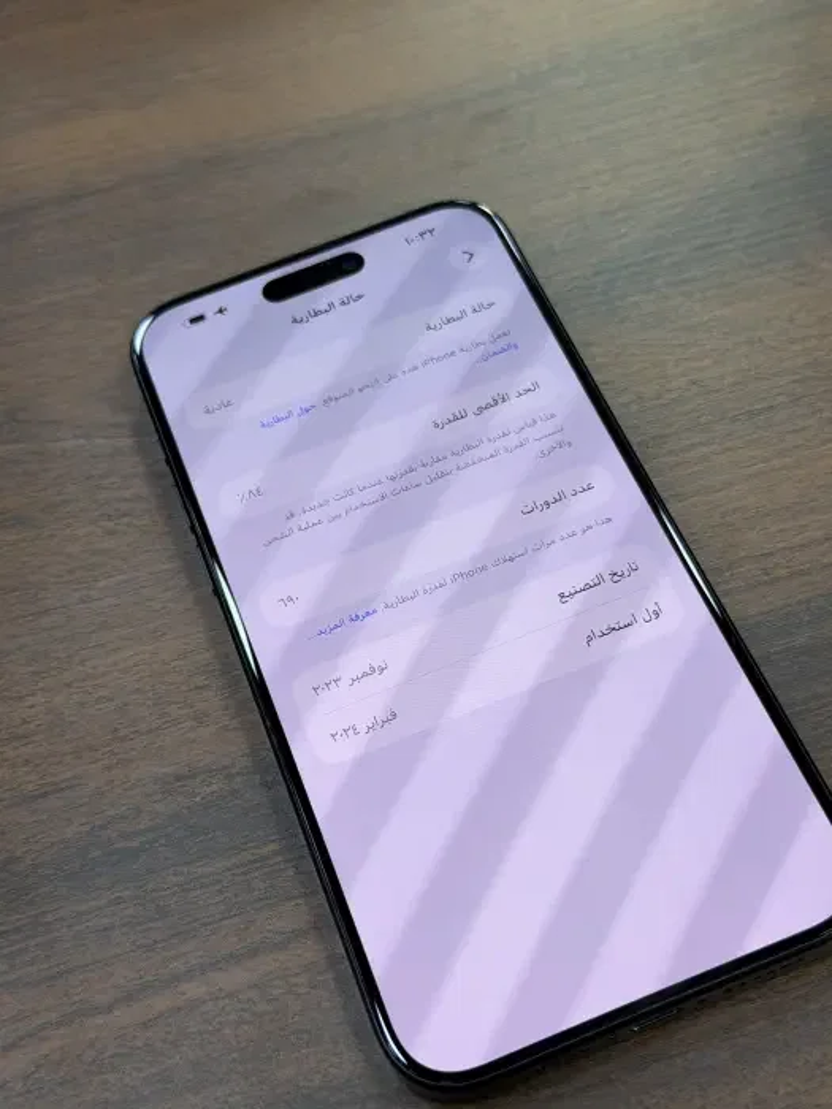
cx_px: 416
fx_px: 1538
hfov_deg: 30.3
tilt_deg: -55.8
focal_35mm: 48
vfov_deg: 39.7
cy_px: 554
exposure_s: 1/246
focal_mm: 6.76
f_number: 1.78
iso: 64
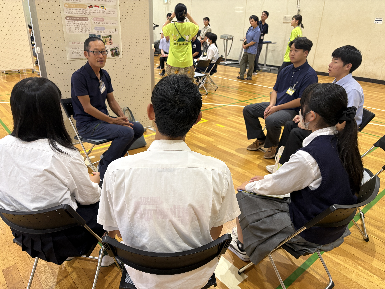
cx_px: 192
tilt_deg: -22.3
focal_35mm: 26
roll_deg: -0.7
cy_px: 144
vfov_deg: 53.1
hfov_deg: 67.3
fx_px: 289
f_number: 1.6
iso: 200
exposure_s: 1/60
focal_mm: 5.96
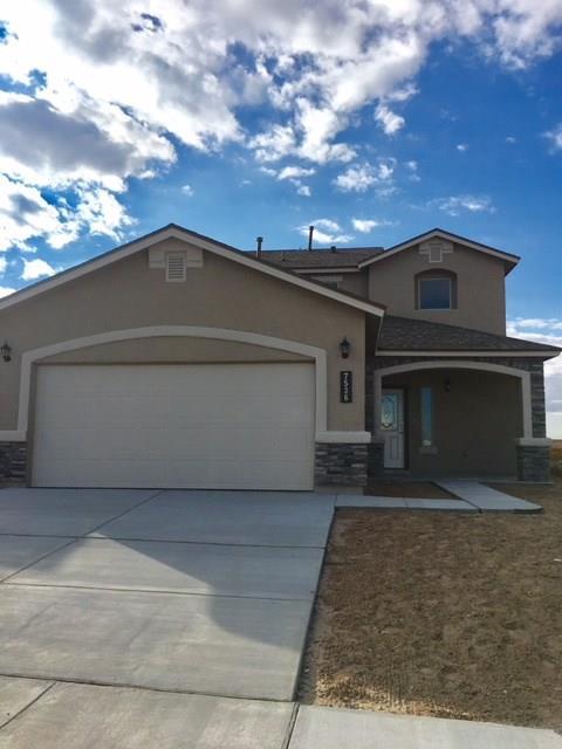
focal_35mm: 29
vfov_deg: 61.7
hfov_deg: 48.2
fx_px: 628
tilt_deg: +7.6
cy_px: 374
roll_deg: -0.7
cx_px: 281
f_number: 2.2
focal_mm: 4.15
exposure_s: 1/3077
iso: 25
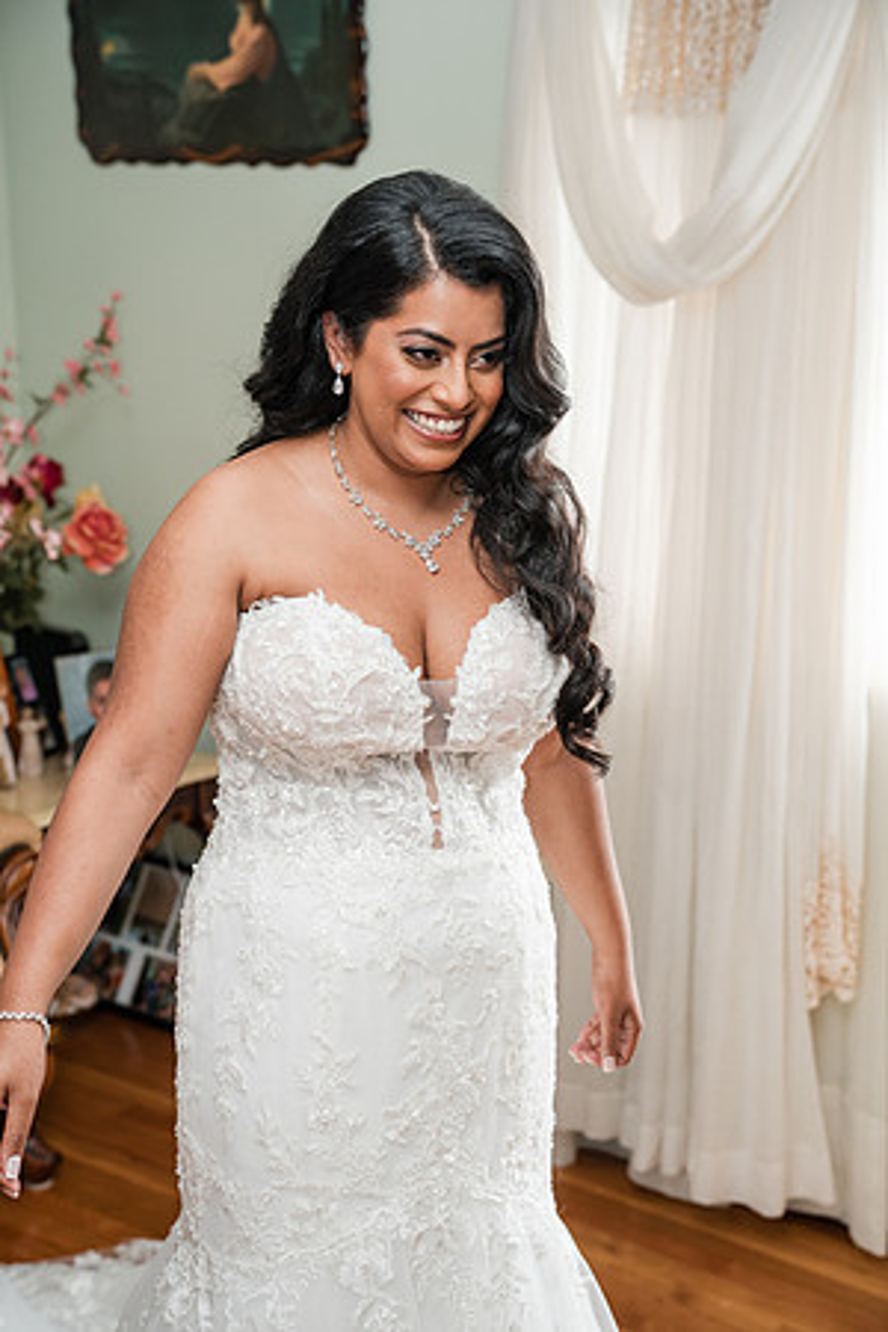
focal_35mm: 56
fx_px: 2072
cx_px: 444
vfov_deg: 35.6
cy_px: 666
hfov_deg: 24.2
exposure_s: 1/250
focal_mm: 56
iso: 1000
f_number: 4
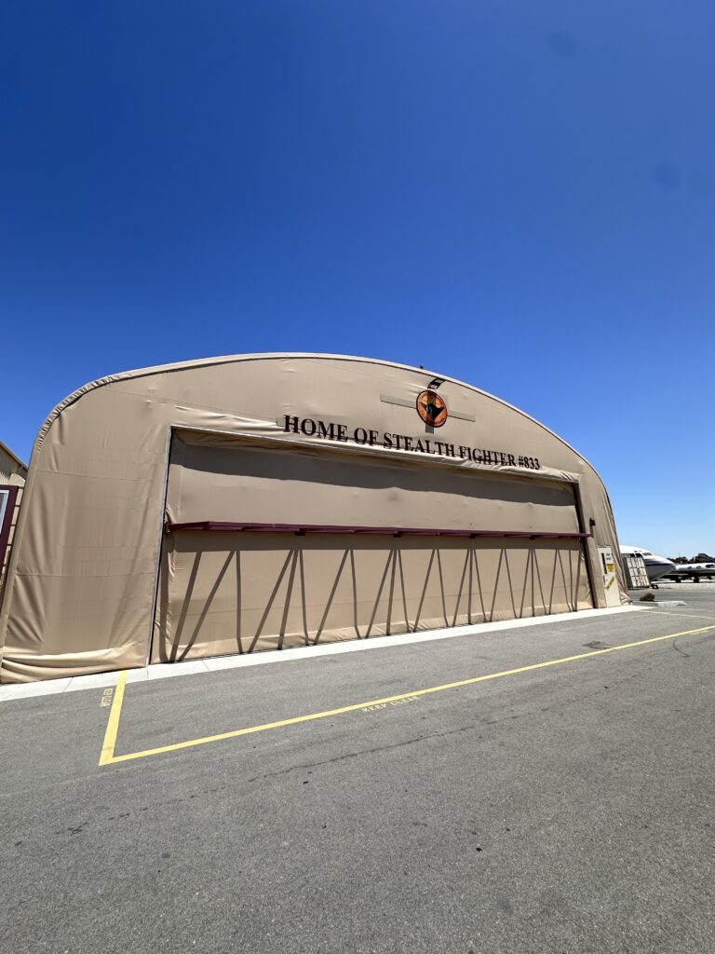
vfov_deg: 102.1
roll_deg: +1.9
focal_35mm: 14
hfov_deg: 85.7
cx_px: 358
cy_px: 477
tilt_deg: +15.3
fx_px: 386
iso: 50
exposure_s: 1/2681
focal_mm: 2.22
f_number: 2.2
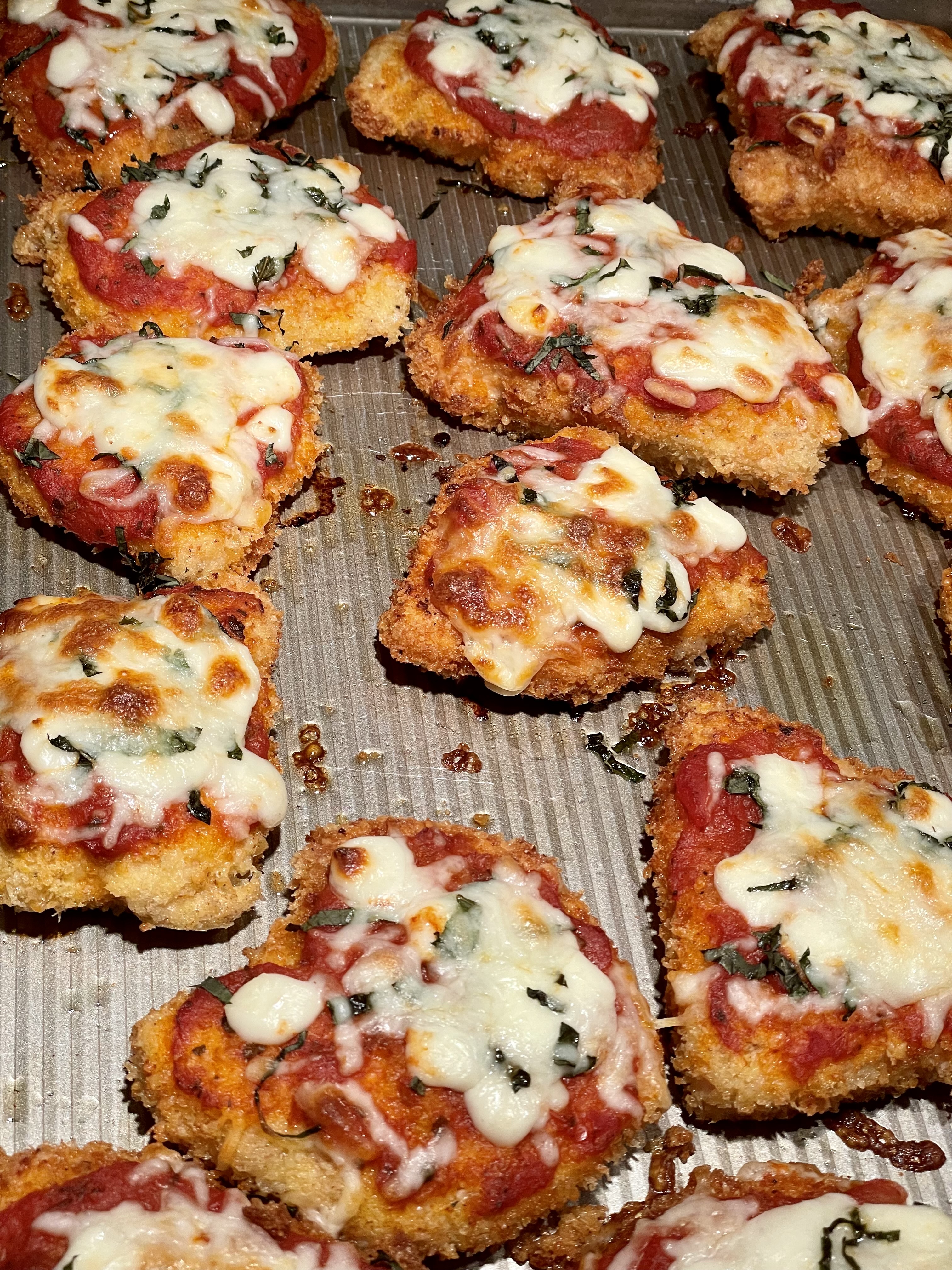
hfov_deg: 28.0
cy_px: 635
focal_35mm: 52
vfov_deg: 36.8
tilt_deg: -49.5
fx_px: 1907
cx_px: 476
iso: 50
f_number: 2
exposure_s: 1/120
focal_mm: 6
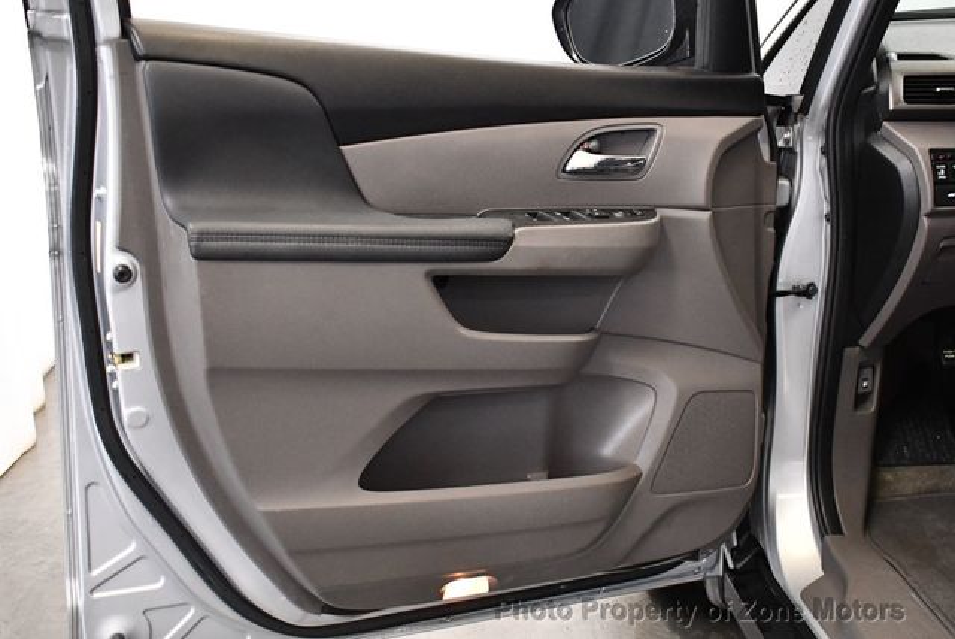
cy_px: 320
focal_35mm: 44
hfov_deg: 44.5
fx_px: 1168
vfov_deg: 30.6
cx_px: 478
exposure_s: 1/125
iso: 3200
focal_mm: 22
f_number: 3.8
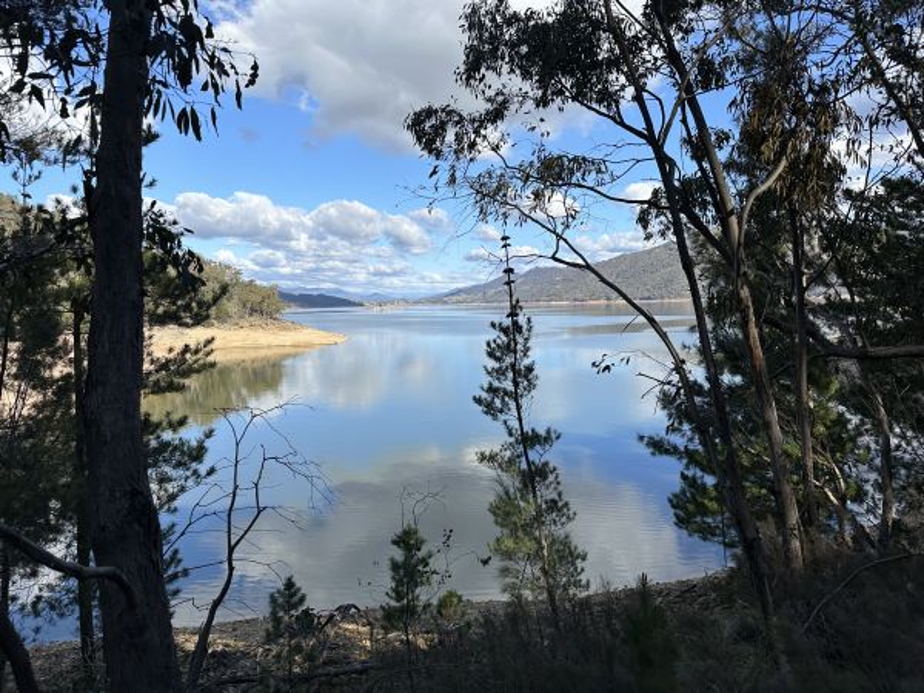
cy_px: 346
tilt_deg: -4.7
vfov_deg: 56.8
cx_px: 462
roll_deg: +1.3
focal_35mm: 24
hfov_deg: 71.6
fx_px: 641
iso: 80
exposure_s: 1/3597
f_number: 1.78
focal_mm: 6.86
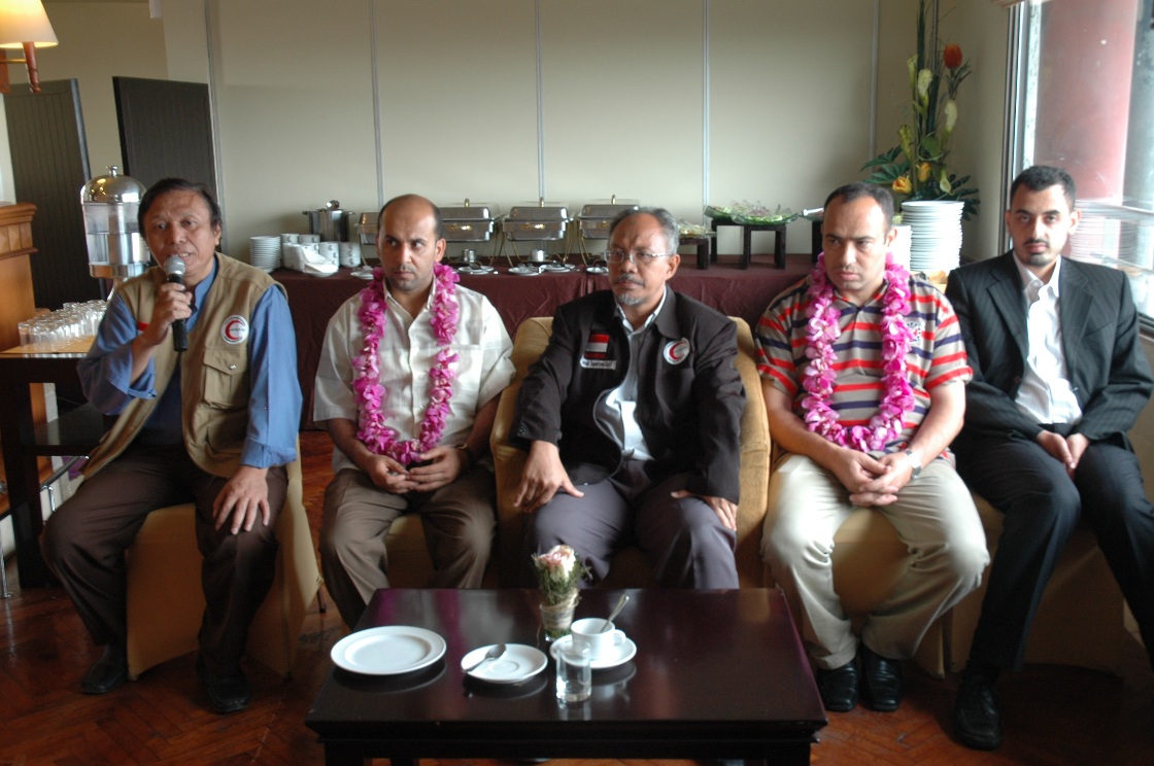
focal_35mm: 38
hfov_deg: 51.3
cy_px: 383
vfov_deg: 35.4
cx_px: 577
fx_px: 1201
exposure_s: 1/8
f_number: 5.6
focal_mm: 25
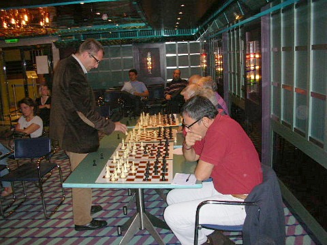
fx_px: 331
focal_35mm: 35
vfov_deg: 40.7
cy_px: 122
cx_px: 164
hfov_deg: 52.6
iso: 159
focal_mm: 5.8
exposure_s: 1/60.1
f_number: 3
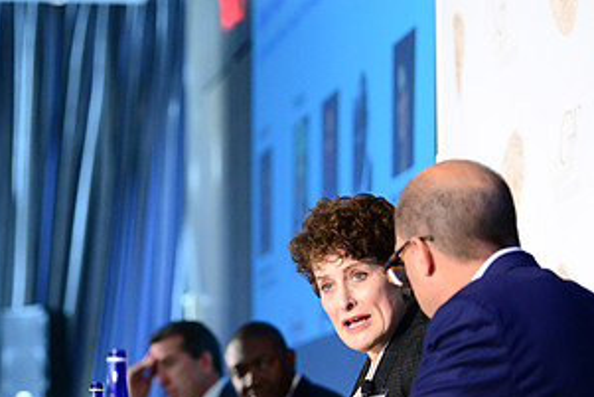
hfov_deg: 10.6
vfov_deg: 7.1
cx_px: 93
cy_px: 349
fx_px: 3186
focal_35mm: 193
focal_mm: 100
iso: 4000
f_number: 2.8
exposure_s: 1/250
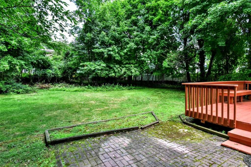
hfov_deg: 84.0
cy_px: 84
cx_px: 126
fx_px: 139
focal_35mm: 20
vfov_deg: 61.9
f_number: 8
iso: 6400
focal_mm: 20
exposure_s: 1/1600
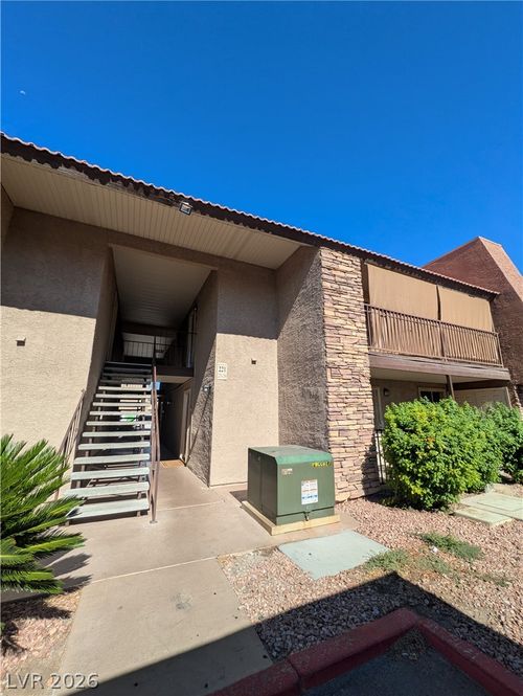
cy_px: 348
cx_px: 262
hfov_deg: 85.8
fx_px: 282
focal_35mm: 14
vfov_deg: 102.0
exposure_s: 1/1395
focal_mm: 1.83
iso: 47
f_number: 2.2
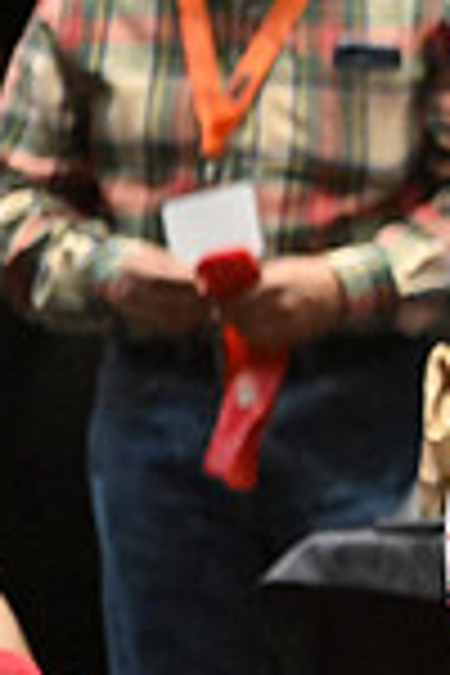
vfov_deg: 2.7
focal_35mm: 776
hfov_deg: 1.8
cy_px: 308
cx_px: 1174
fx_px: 14549
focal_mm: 200
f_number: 2.8
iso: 6400
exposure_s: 1/1250
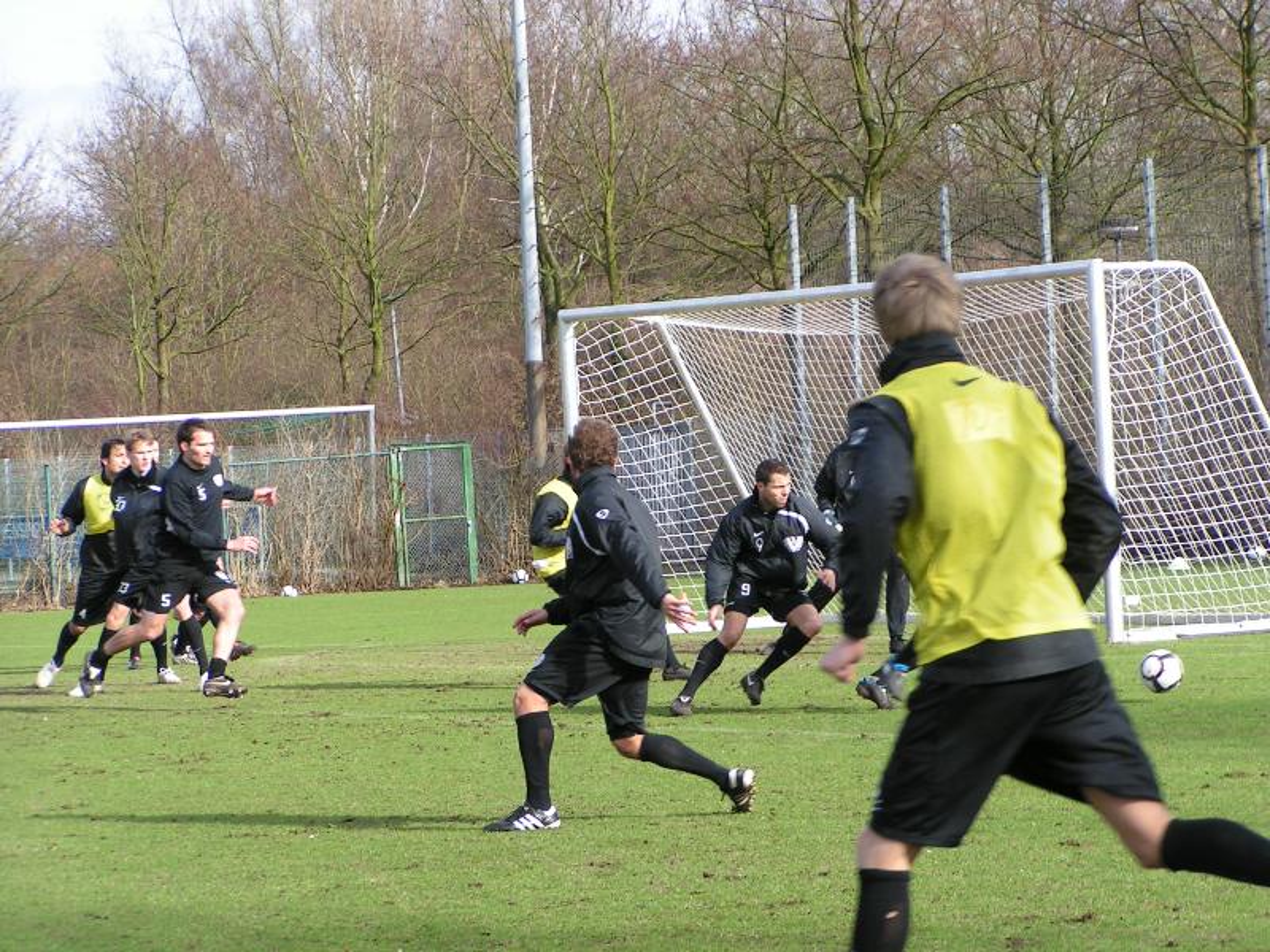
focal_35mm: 157
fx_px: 5760
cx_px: 635
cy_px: 476
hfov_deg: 12.6
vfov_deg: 9.5
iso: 50
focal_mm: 24
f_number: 4.5
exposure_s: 1/250
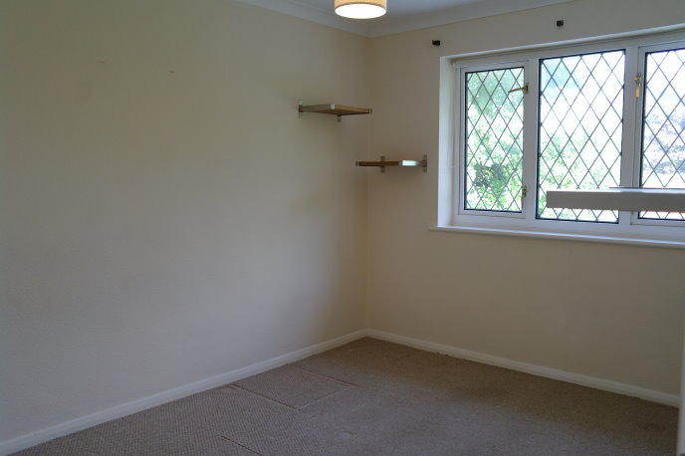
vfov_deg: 44.9
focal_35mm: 29
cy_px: 228
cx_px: 342
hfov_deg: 63.7
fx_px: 552
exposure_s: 1/40
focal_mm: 19
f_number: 3.8
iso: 160
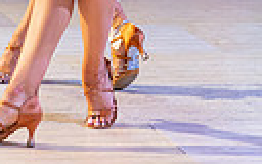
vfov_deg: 3.9
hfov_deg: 6.4
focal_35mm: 329
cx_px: 37
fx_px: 2349
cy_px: -262
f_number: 2.8
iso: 3200
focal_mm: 92
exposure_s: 1/640
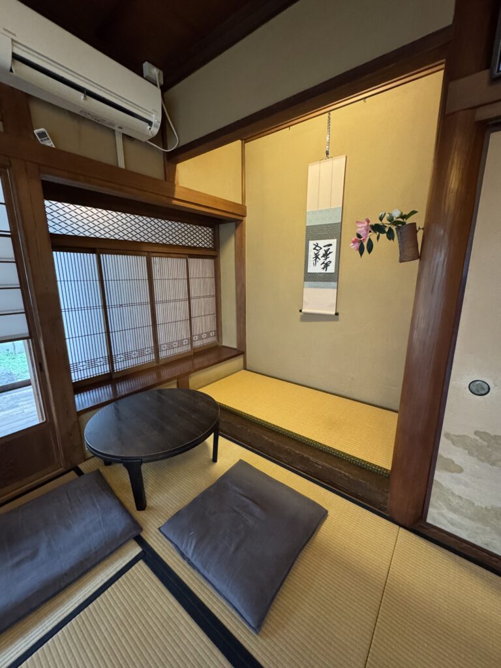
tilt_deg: -12.8
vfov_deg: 102.1
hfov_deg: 85.7
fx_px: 270
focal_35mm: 14
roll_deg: +0.2
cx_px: 250
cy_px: 334
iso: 1000
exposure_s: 1/50
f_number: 2.2
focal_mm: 2.22
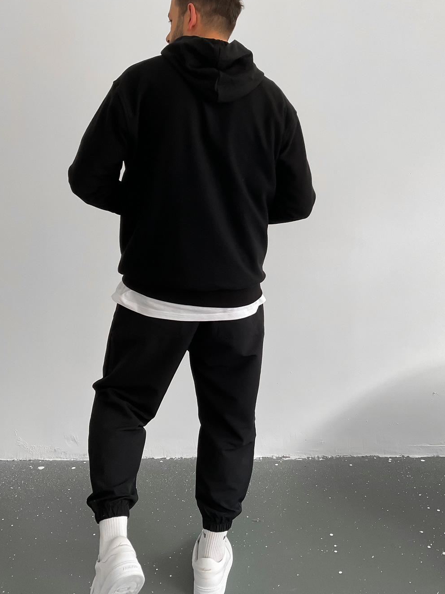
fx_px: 600
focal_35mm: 35
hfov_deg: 40.6
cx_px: 244
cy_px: 253
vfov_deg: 52.4
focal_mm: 3
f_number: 1.8
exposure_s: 1/120
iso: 64
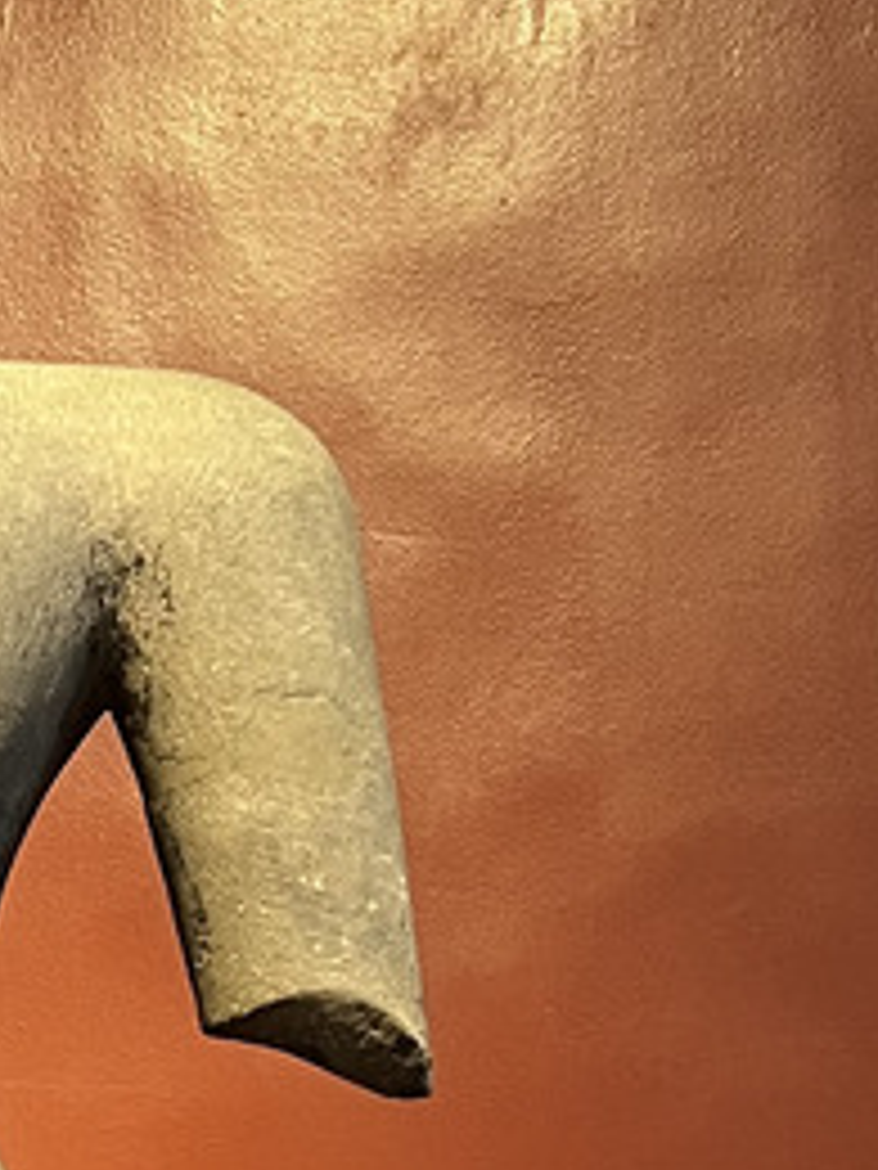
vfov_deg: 15.2
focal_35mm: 120
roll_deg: +0.2
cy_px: 1737
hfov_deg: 11.9
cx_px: -396
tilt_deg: +2.3
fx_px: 4058
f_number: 1.5
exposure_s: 1/60
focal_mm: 5.7
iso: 250
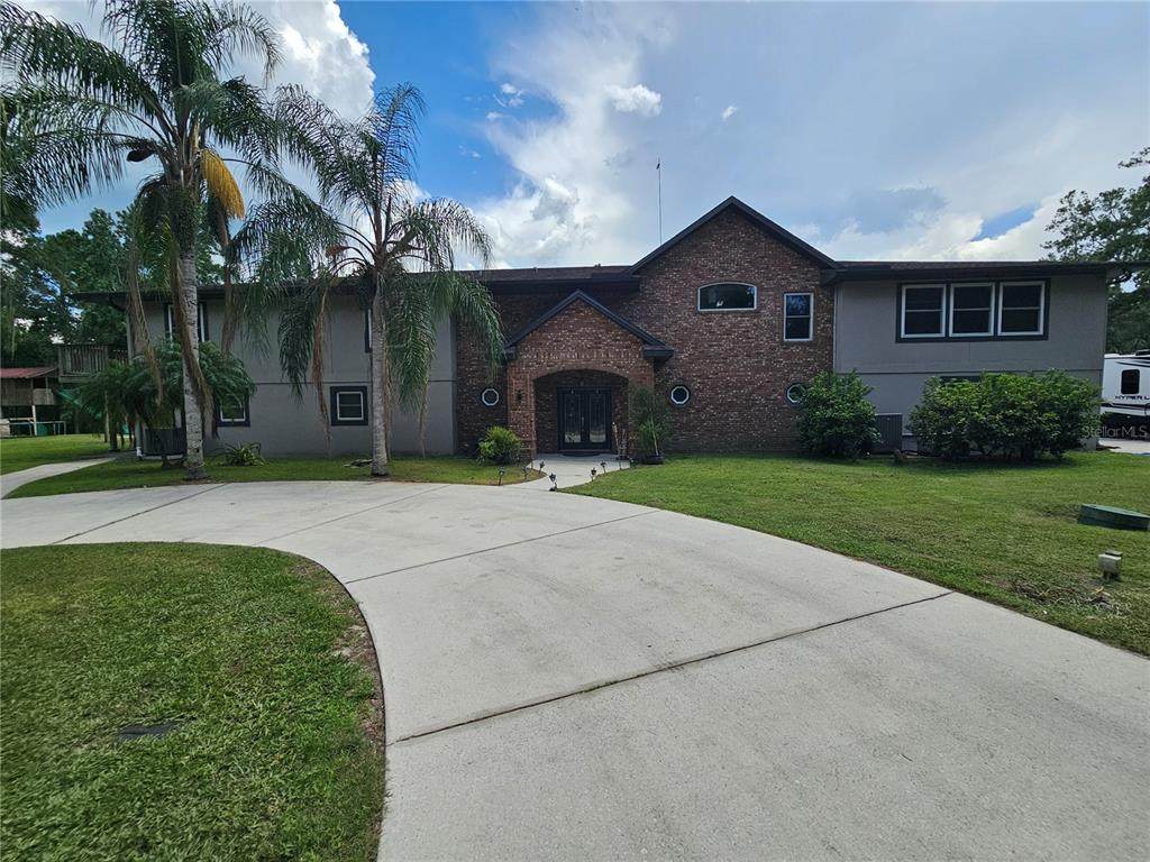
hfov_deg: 106.2
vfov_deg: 89.9
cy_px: 431
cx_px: 575
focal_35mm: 13
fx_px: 432
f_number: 2.2
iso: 50
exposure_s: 1/1770
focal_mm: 2.2
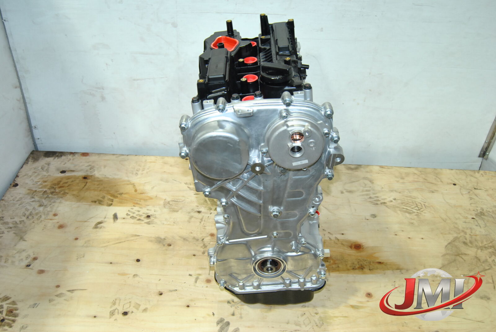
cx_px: 248
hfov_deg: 57.2
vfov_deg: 40.1
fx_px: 455
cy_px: 166
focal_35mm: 33
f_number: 5
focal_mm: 22
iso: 800
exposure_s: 1/200
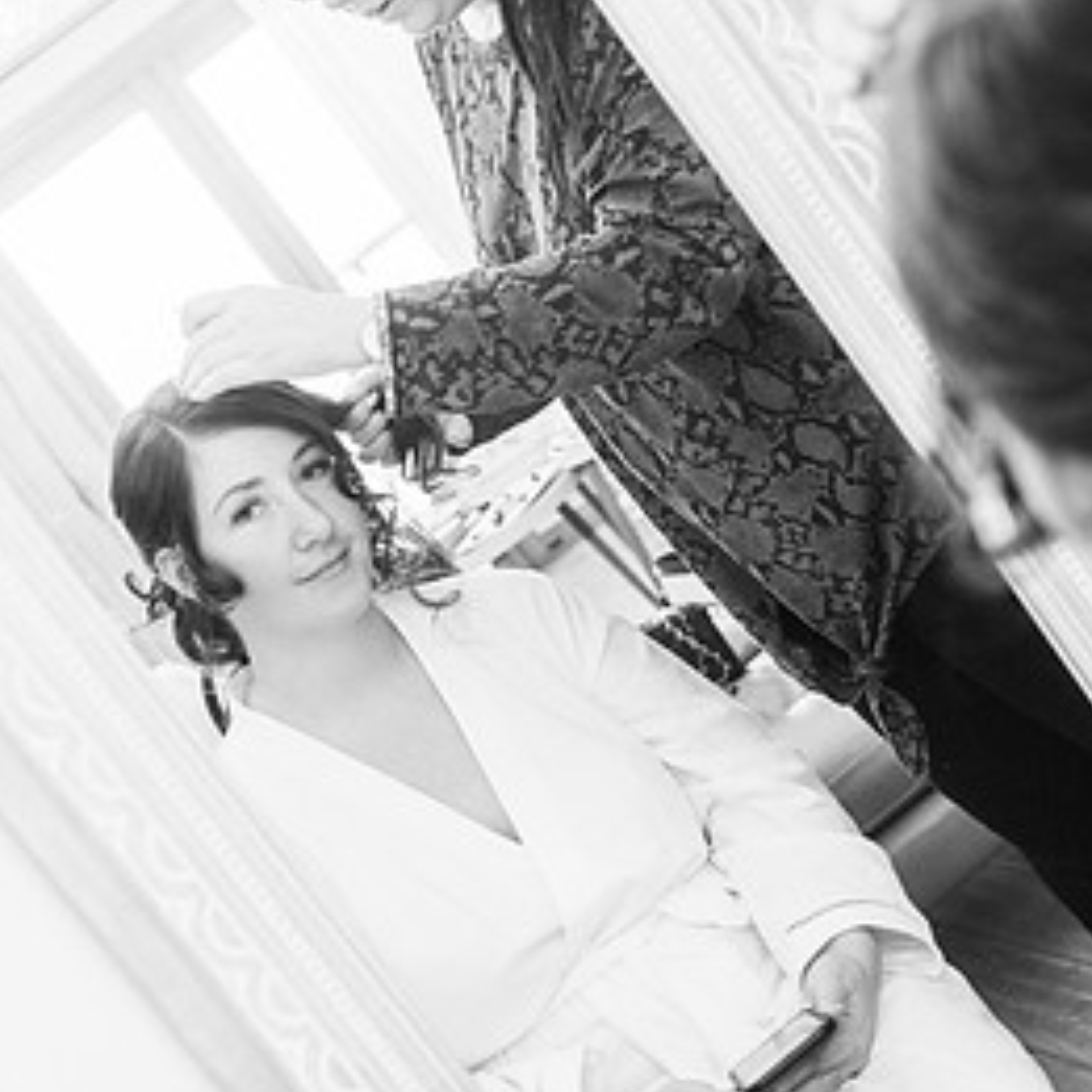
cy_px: 586
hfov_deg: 25.9
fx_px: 2356
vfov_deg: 26.1
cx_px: 331
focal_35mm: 66
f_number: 3.2
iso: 125
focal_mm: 35
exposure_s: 1/100
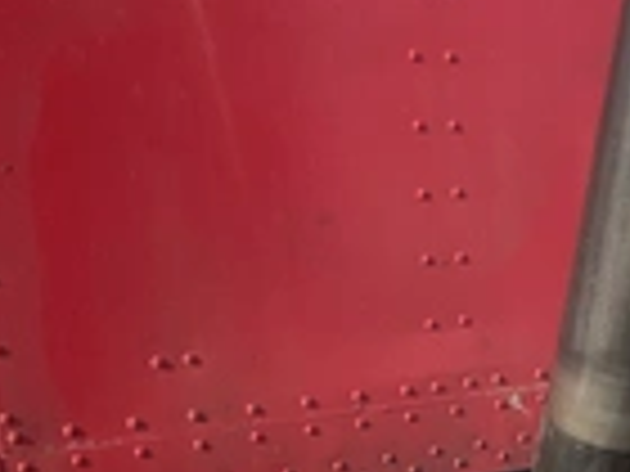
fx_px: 1511
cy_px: 665
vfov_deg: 16.5
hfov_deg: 22.6
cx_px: 630
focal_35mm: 83
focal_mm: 3
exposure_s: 1/599
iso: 25
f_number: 1.8
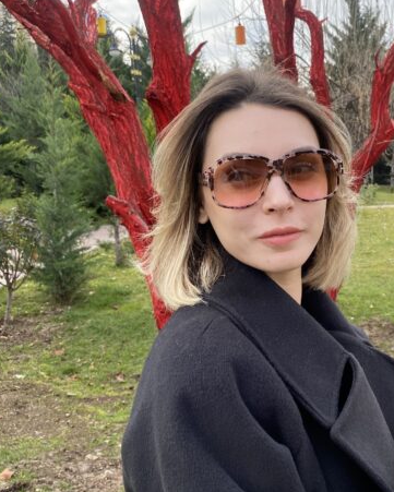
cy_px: 259
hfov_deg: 33.0
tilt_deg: -5.3
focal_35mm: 45
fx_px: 656
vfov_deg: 41.1
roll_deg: +1.1
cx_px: 277
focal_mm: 4.25
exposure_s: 1/539
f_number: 1.8
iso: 32
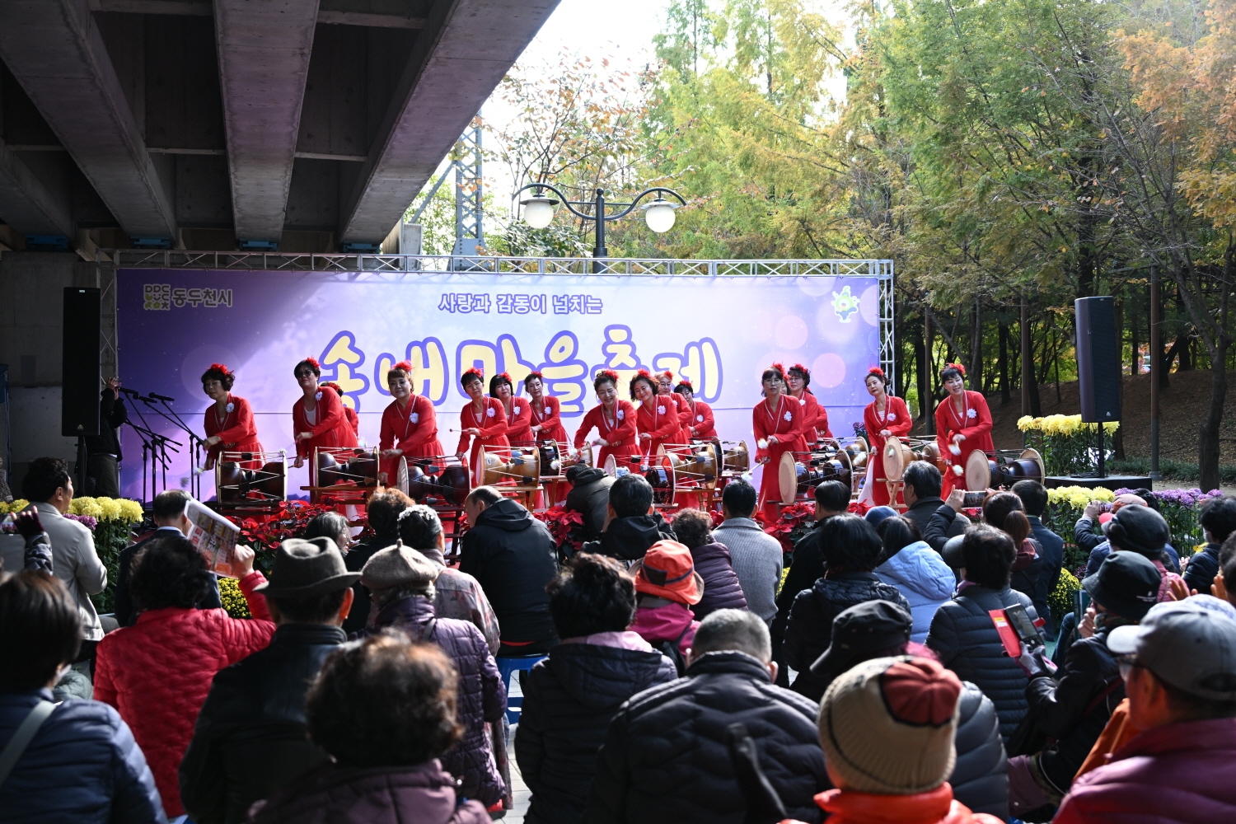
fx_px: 1442
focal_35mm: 42
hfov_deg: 46.4
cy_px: 412
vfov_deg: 31.9
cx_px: 618
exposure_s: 1/125
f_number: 5.3
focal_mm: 42
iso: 400
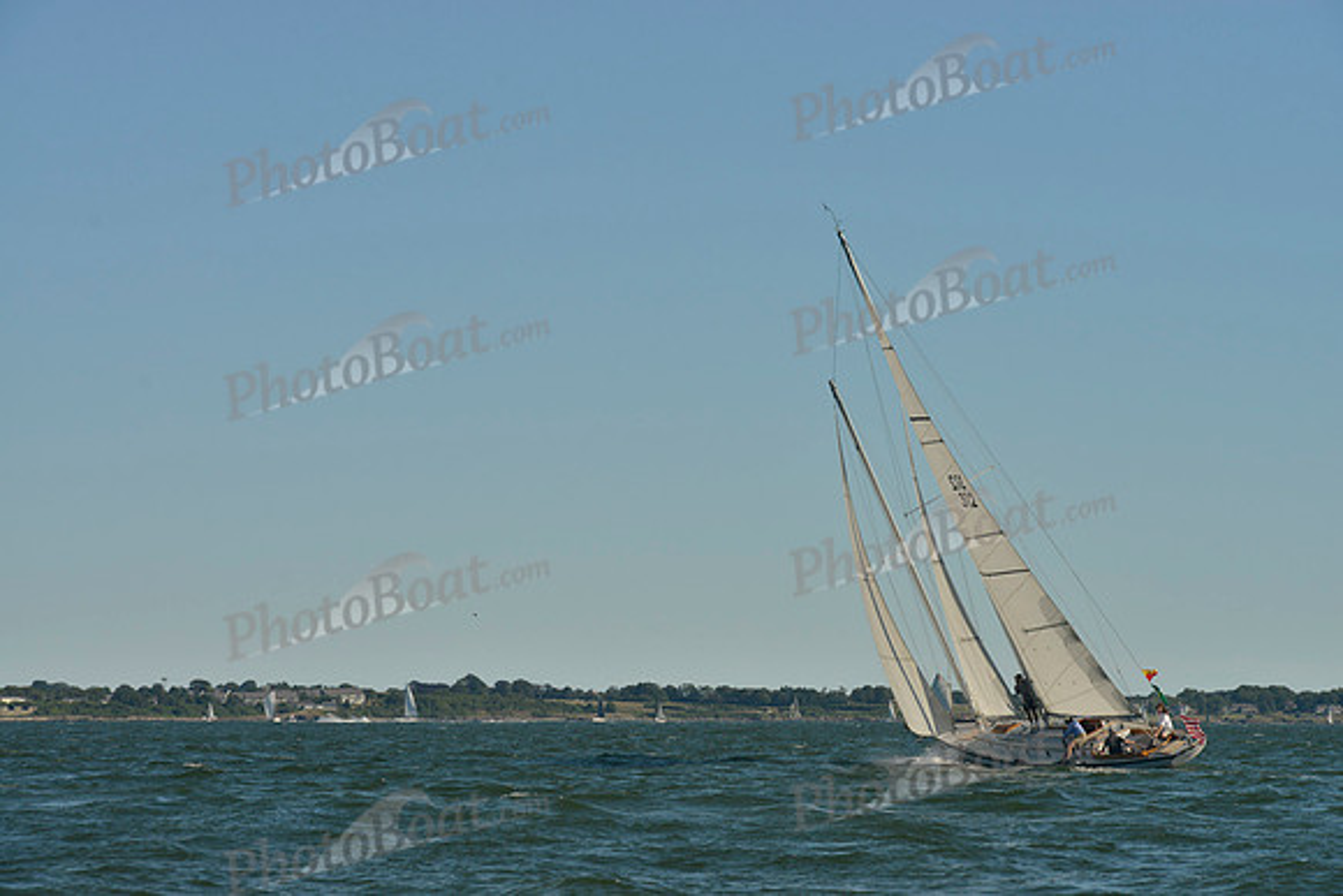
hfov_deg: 20.4
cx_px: 672
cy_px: 448
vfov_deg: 13.7
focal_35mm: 100
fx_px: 3731
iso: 400
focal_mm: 100
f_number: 9
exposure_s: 1/1250
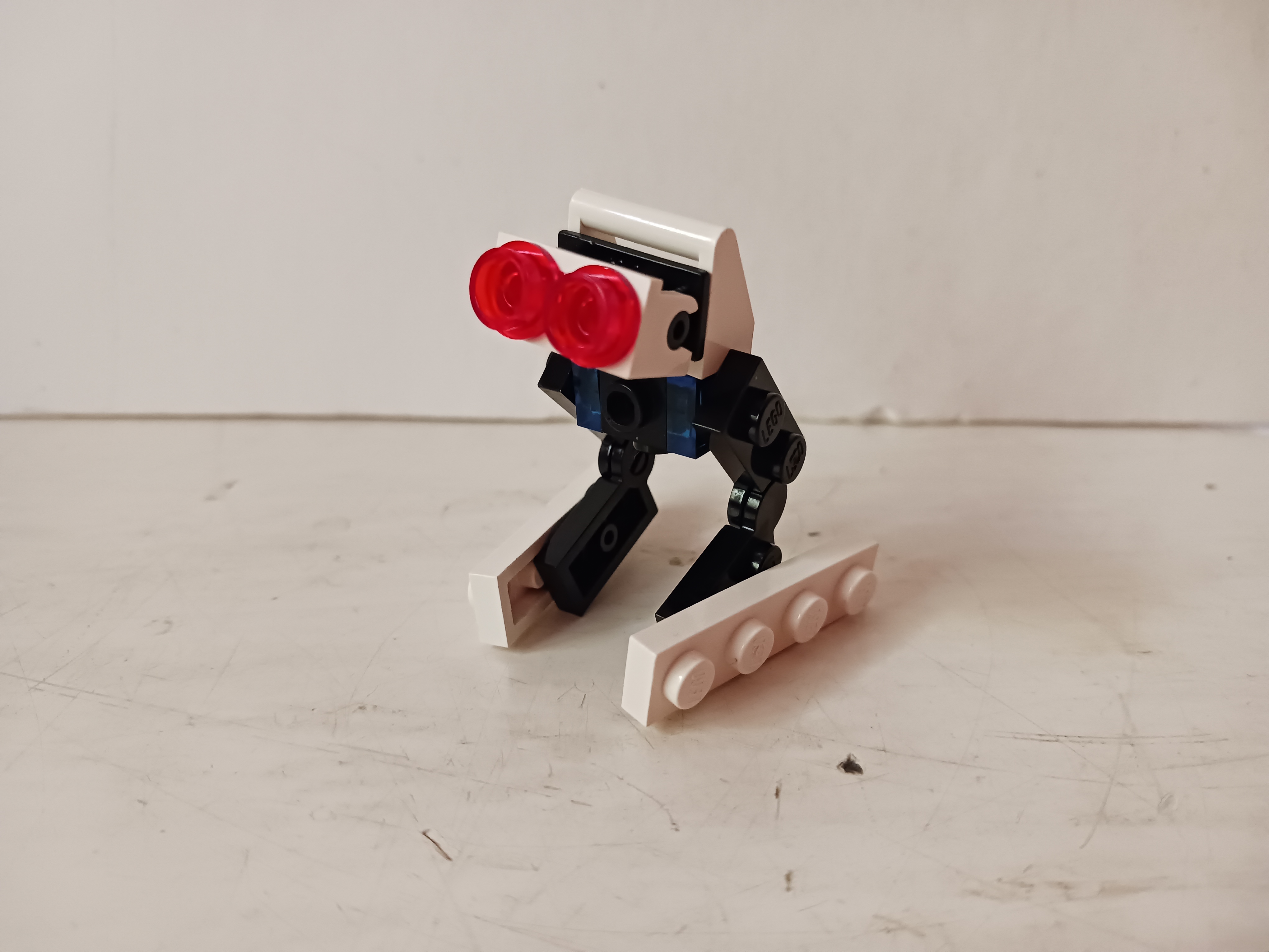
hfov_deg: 65.3
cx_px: 634
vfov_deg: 51.4
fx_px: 990
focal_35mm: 27
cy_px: 476
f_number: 1.8
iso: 800
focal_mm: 4
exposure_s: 1/20
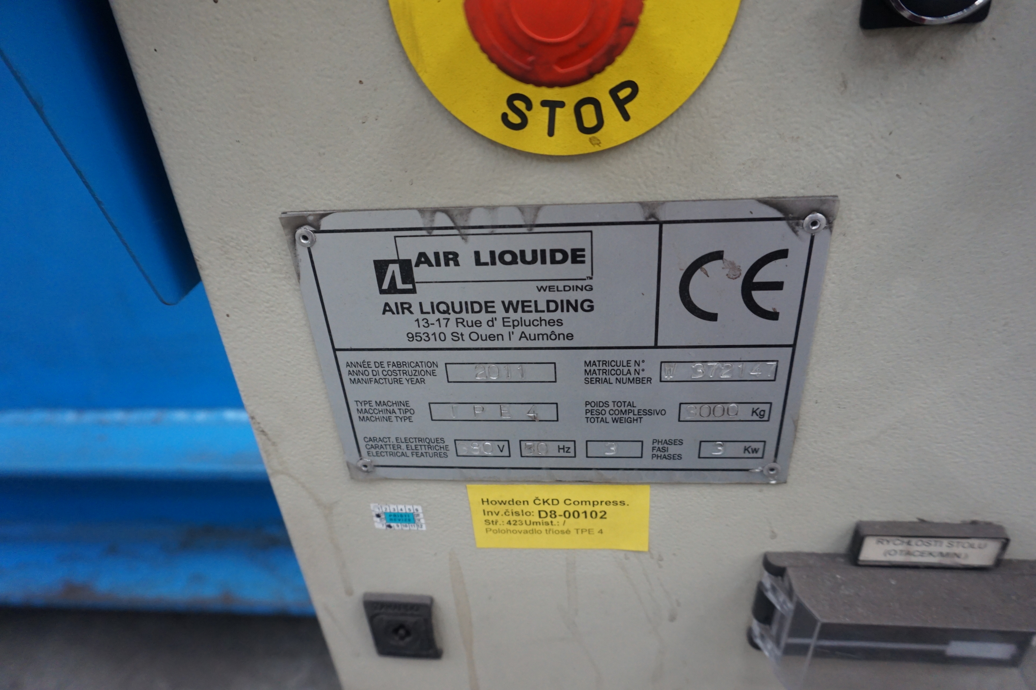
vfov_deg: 53.1
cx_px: 518
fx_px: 690
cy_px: 345
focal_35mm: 24
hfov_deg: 73.8
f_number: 4
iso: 1250
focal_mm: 16
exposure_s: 1/60
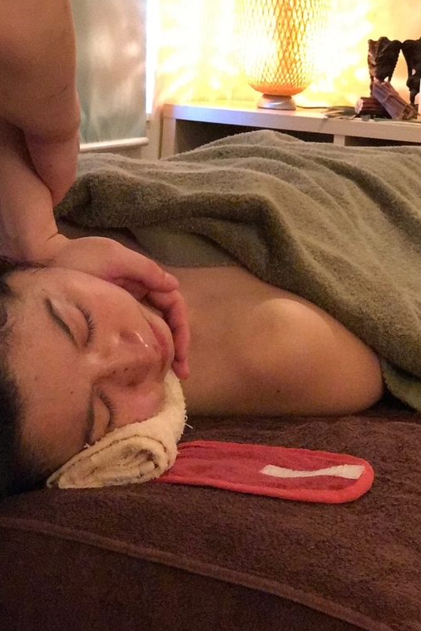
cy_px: 303
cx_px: 206
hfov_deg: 17.1
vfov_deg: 25.4
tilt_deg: -11.5
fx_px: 1403
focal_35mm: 80
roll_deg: -4.1
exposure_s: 1/50
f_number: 2.8
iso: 800
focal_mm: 6.6
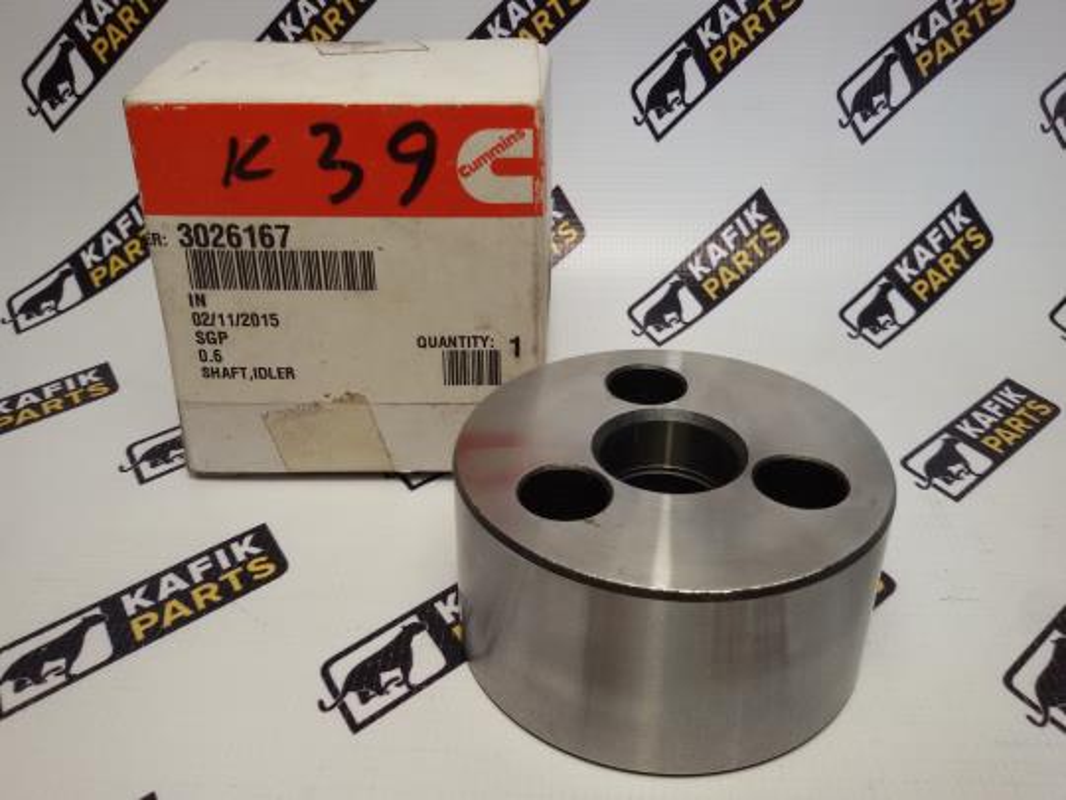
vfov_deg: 45.4
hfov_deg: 58.4
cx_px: 533
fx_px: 955
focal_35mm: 31
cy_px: 400
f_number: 2.4
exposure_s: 1/33
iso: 40
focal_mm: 2.93
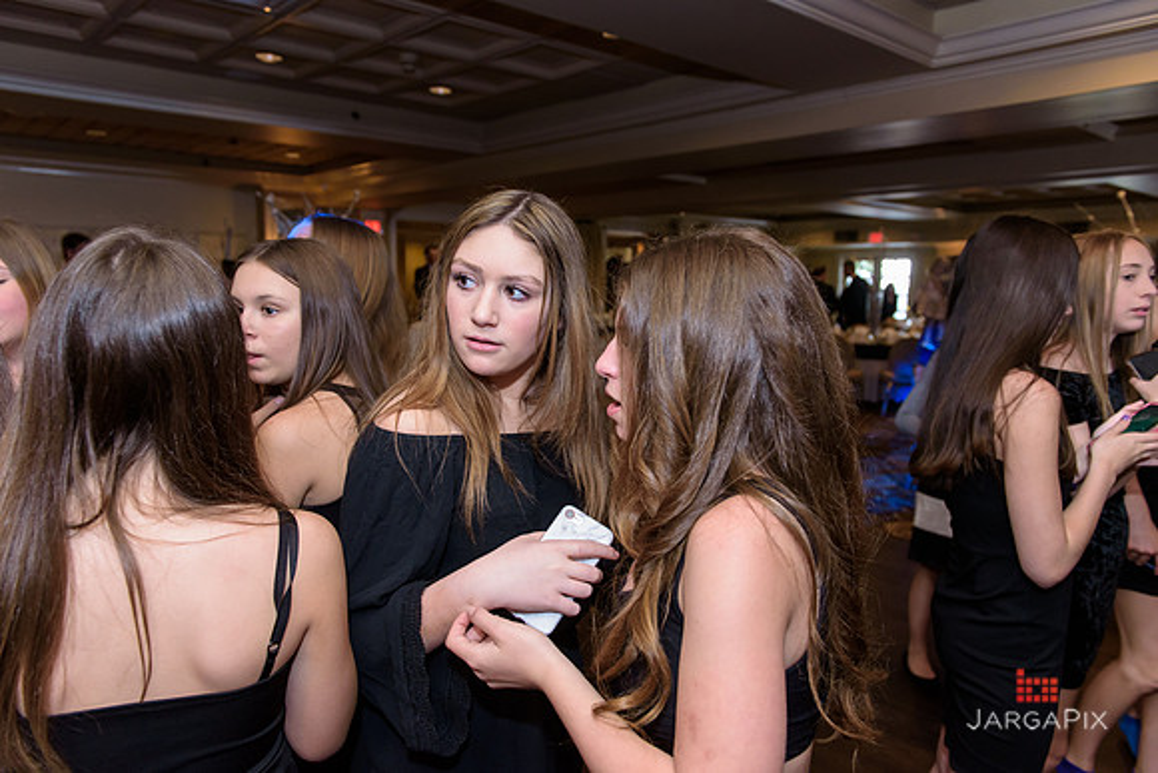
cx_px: 579
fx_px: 772
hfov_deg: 73.7
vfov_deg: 53.2
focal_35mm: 24
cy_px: 386
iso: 1600
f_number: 3.2
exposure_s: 1/125
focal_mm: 24
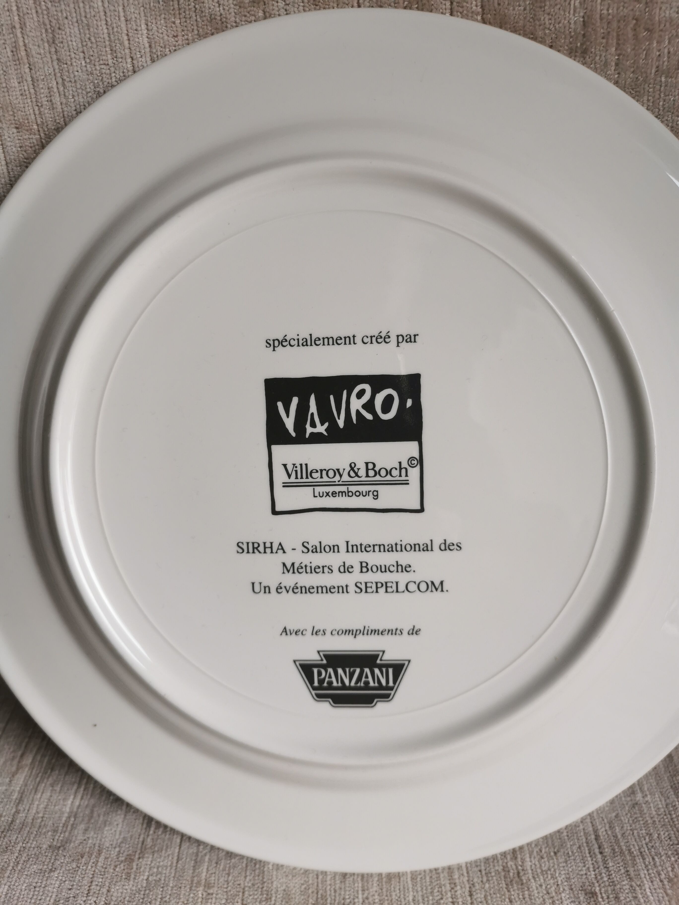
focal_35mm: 27
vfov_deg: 65.3
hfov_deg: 51.4
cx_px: 340
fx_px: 706
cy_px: 452
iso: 80
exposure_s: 1/100
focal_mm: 5.58
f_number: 1.8
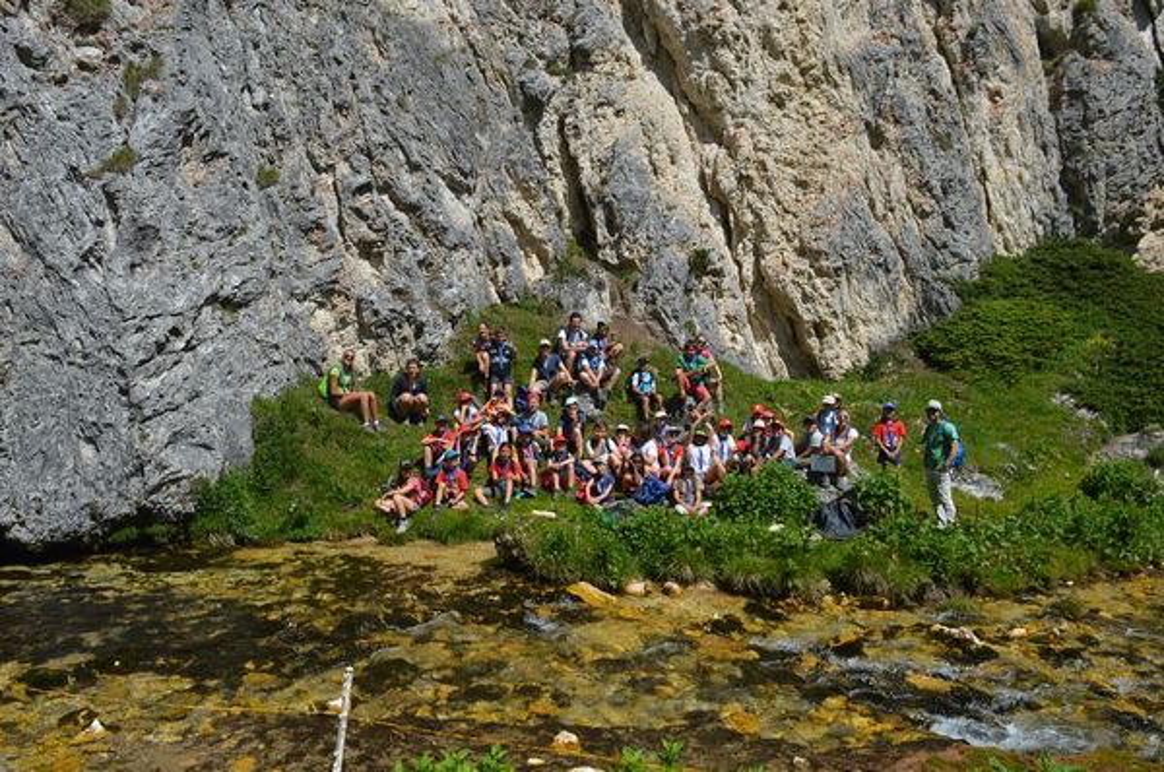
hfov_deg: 62.0
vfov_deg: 43.5
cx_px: 582
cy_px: 386
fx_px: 968
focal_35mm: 30
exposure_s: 1/250
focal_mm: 20
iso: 100
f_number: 8
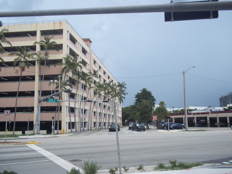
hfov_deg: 51.4
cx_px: 116
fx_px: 241
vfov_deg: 39.7
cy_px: 87
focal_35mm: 36
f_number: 8
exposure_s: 1/100
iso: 80
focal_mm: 6.5
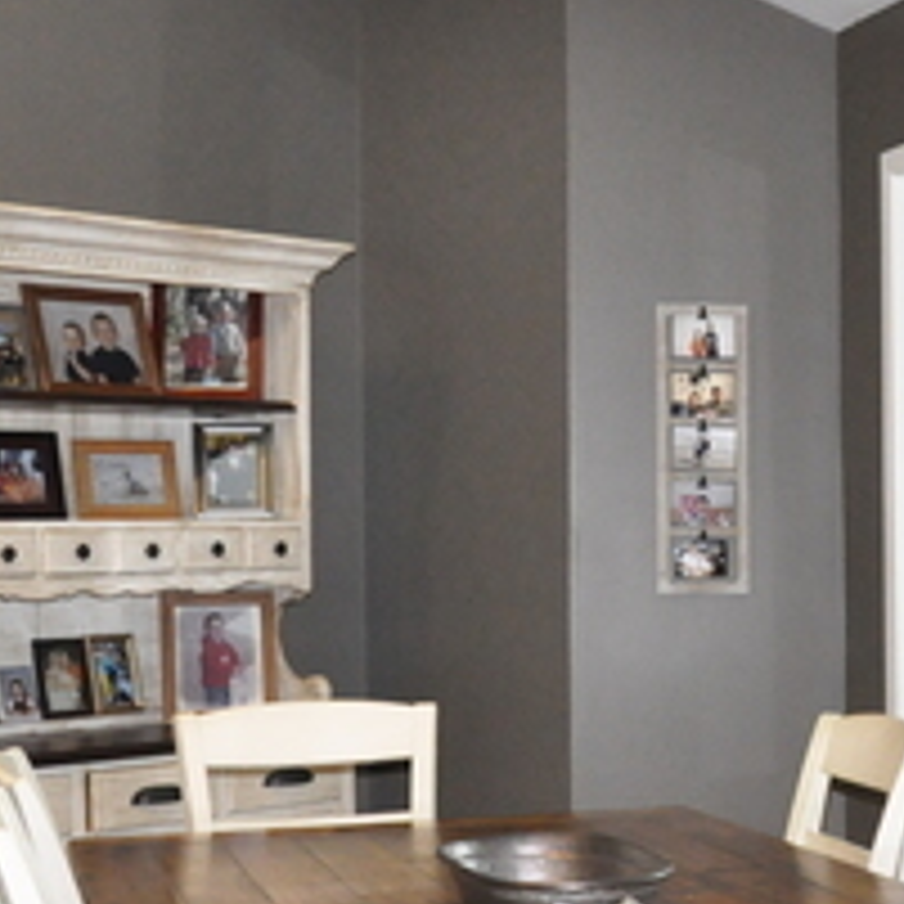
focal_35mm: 73
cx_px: 913
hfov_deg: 22.7
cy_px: 546
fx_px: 2157
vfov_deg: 23.6
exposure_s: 1/60
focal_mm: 18
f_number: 6.3
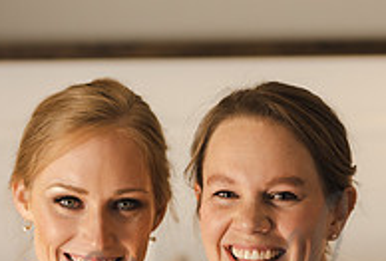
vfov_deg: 8.5
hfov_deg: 12.6
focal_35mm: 162
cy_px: 260
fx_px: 1744
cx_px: 278
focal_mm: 50
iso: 500
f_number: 1.8
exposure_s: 1/160
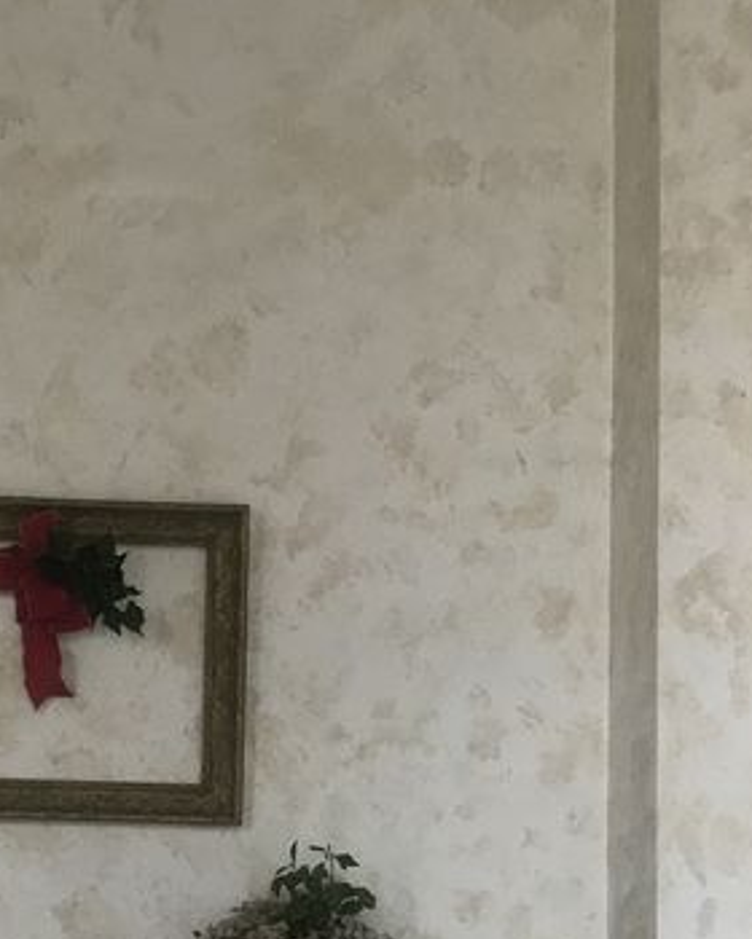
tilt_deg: +1.9
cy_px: 912
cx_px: 148
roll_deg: -1.4
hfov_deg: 19.0
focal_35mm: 80
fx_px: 2226
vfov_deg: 23.0
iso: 40
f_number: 1.8
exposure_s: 1/20
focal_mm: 3.99
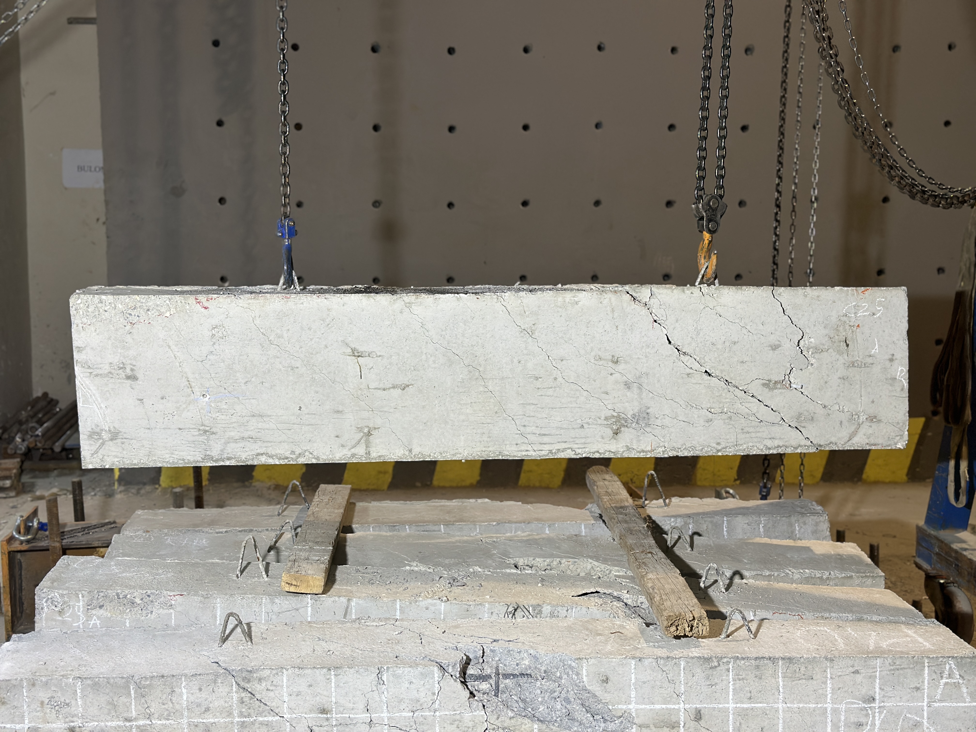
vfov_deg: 30.3
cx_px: 488
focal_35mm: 48
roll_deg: +0.3
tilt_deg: -6.5
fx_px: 1353
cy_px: 366
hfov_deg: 39.7
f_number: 1.78
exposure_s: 1/50
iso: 160
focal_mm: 6.86
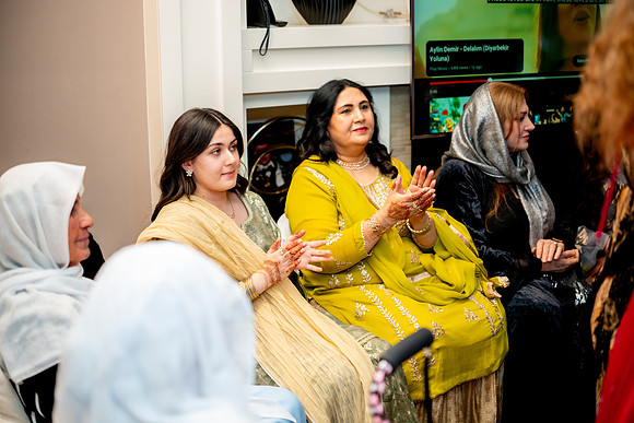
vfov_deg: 27.0
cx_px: 317
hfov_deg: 39.6
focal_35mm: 50
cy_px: 212
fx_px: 881
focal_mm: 50
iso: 800
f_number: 2
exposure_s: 1/200
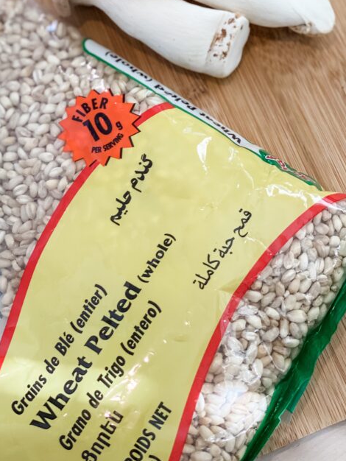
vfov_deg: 22.8
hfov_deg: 17.4
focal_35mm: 85
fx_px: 1132
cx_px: 128
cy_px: 108
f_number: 2
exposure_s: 1/120
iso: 80
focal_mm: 6
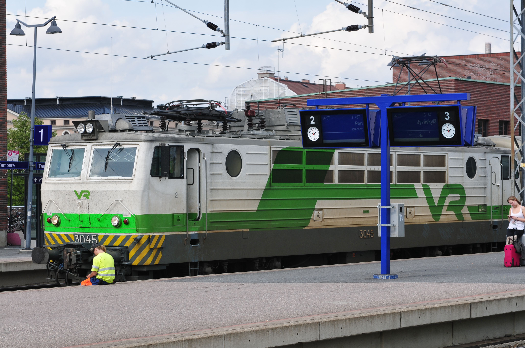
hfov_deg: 19.5
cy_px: 174
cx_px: 262
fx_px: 1529
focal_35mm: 105
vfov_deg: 13.0
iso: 200
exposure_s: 1/250
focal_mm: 70
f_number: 9
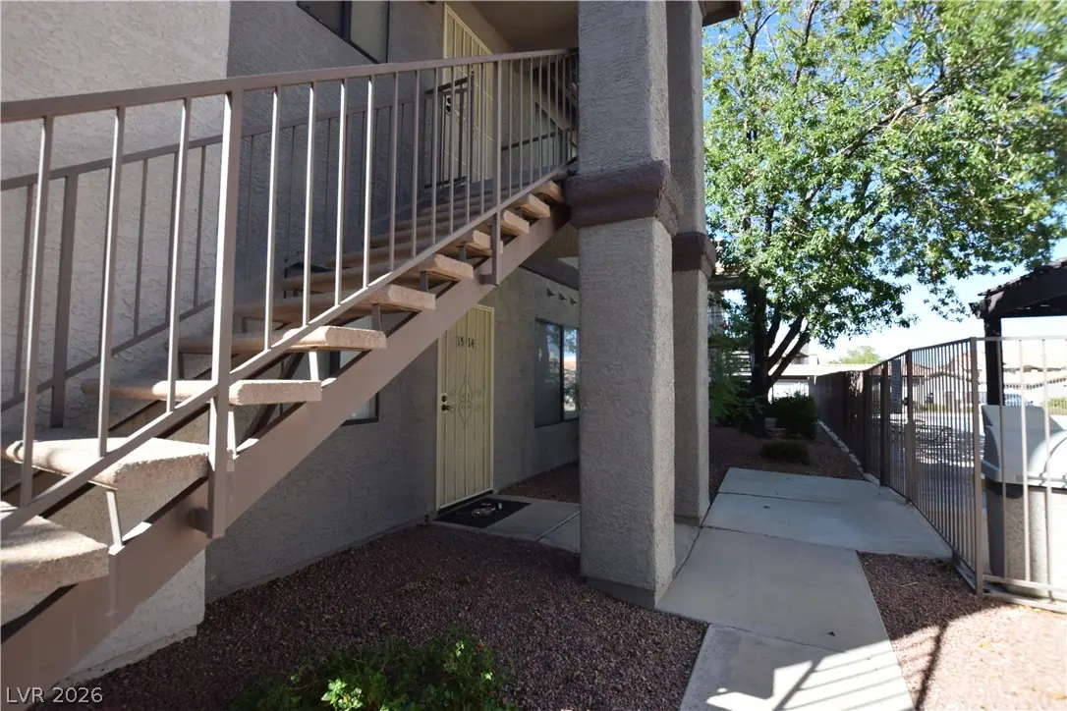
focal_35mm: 15
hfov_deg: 100.4
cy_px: 356
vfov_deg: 77.3
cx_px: 534
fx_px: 445
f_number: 8
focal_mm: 10
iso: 360
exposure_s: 1/250
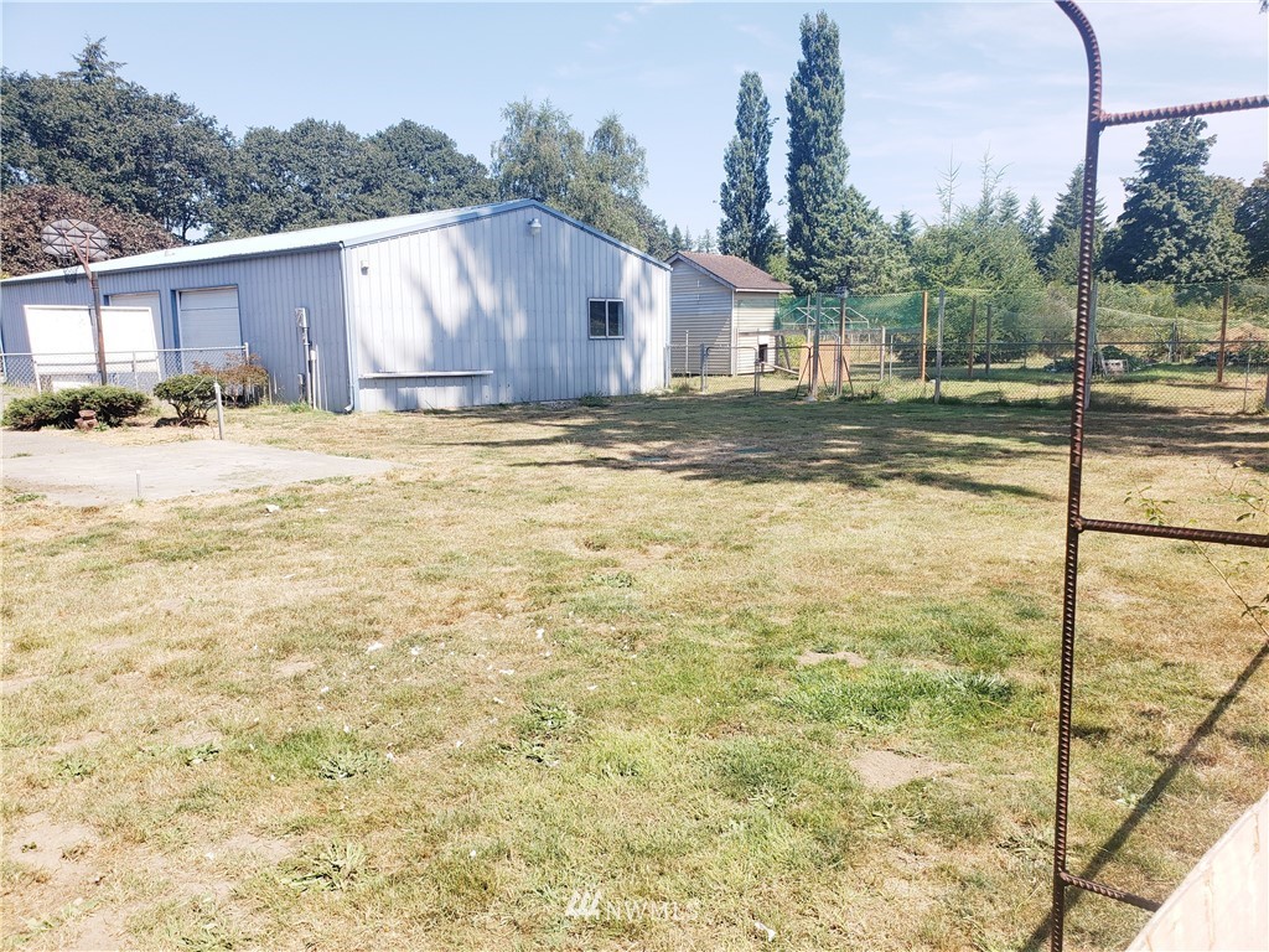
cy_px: 476
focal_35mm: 26
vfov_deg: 53.1
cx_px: 634
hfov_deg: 67.3
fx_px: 953
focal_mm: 4.3
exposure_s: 1/845
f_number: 2.4
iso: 50
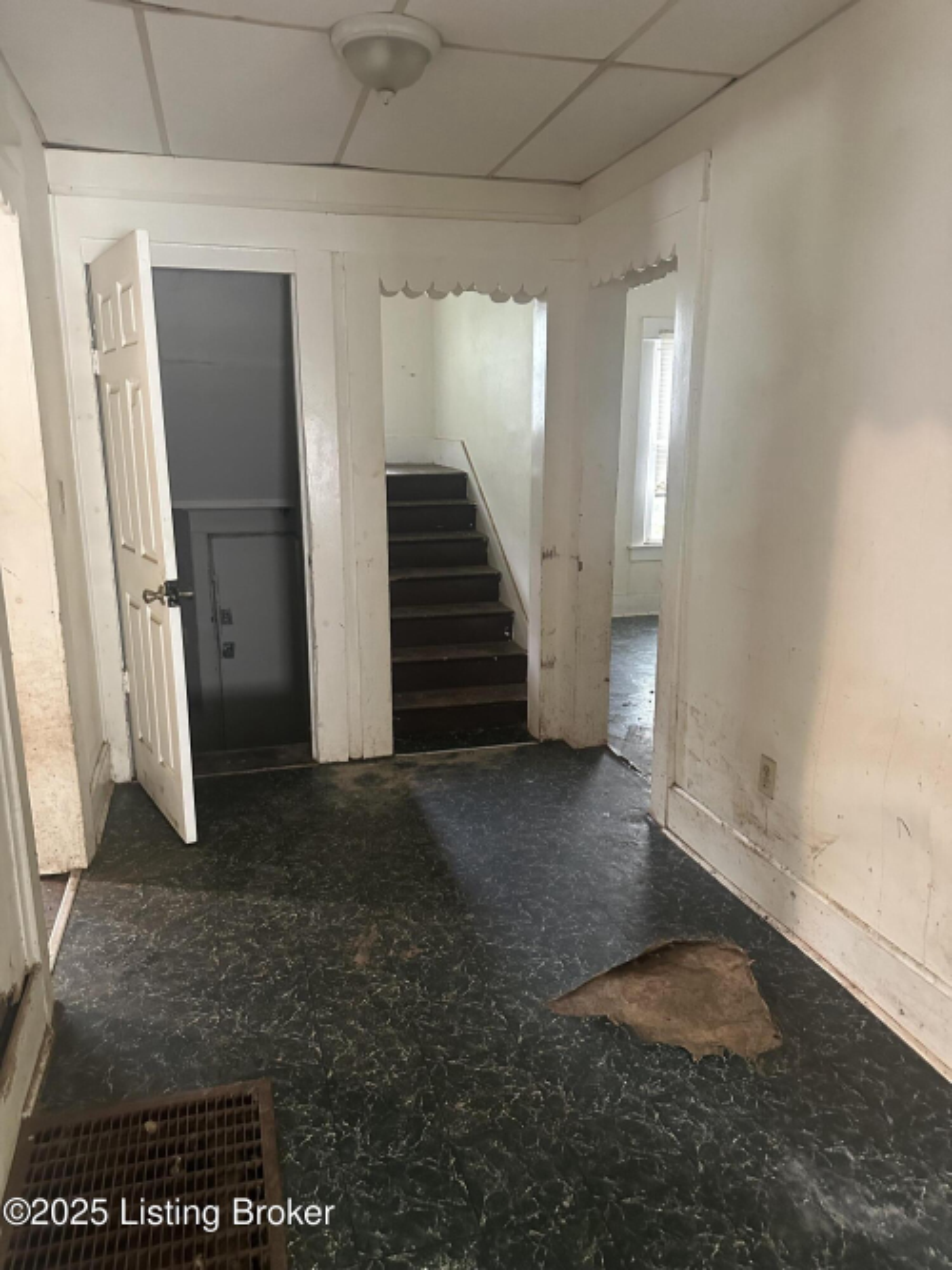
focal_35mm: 24
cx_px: 476
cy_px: 635
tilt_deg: -11.5
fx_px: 880
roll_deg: +0.0
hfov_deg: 56.8
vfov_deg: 71.6
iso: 1000
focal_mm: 6.86
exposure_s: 1/43
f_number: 1.78
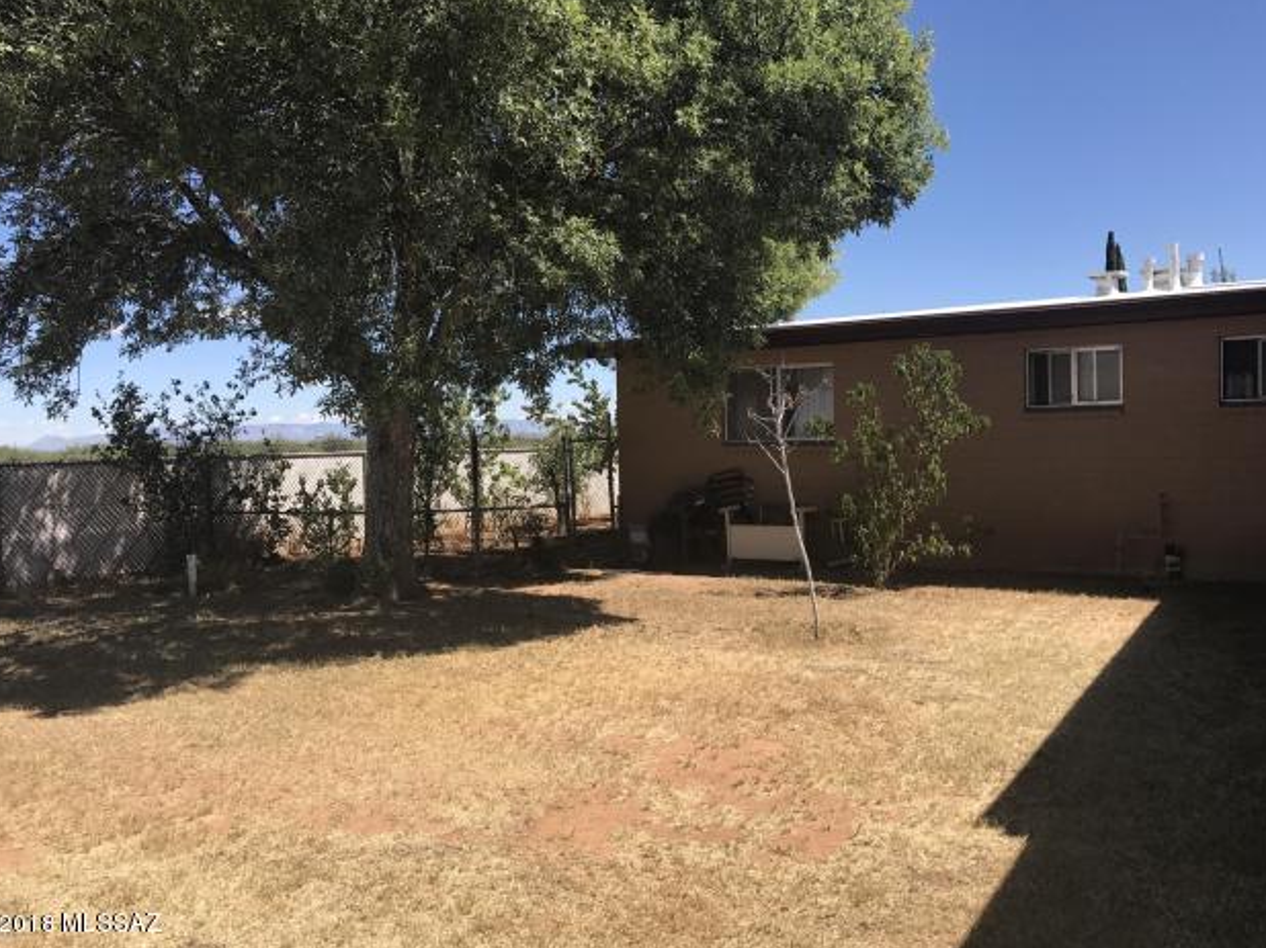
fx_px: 1060
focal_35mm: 29
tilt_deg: -5.2
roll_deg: +1.6
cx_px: 623
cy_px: 473
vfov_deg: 48.2
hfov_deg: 61.7
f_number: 1.8
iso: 20
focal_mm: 3.99
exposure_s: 1/1681
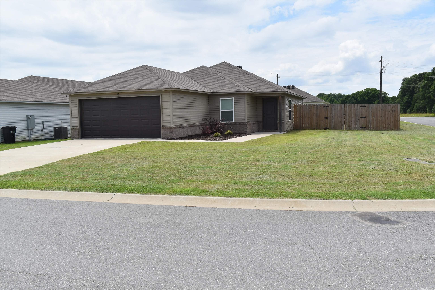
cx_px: 218
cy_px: 145
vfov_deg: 38.4
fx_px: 417
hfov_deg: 55.1
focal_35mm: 34
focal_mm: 23
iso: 100
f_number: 9
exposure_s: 1/320
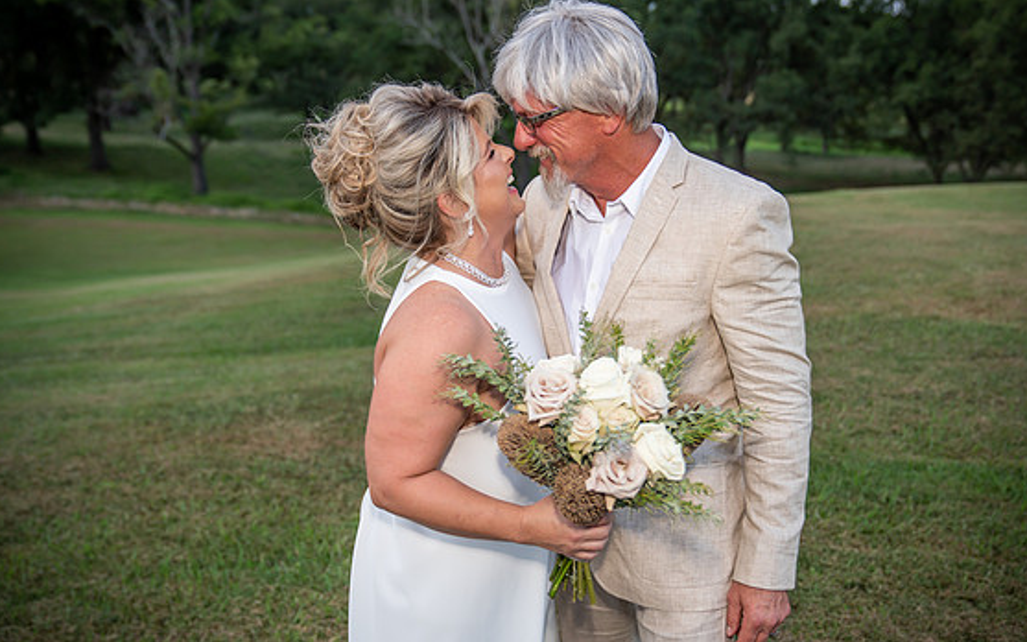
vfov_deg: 36.3
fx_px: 980
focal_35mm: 35
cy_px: 311
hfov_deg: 55.3
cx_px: 524
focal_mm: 33
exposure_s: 1/125
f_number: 2.8
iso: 250
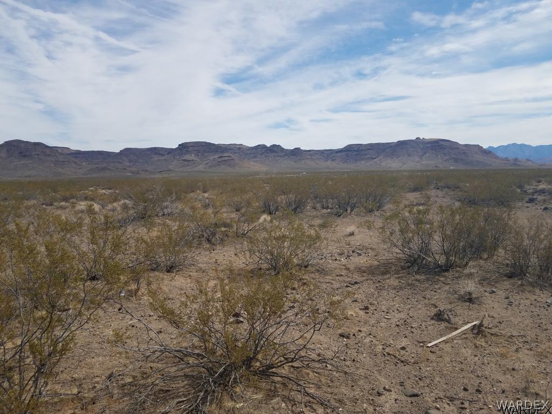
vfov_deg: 53.1
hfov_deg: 67.3
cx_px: 276
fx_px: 415
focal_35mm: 26
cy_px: 207
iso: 40
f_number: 1.7
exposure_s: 1/3128
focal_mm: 4.2
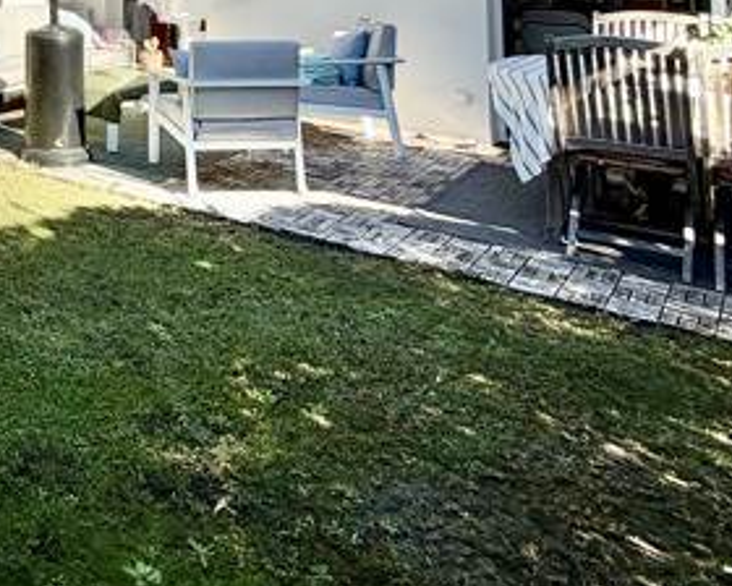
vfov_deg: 32.8
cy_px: -81
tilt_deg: +2.1
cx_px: -63
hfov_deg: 39.0
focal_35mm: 39
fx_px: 845
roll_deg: +0.9
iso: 50
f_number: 2.2
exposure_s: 1/502
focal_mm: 2.22
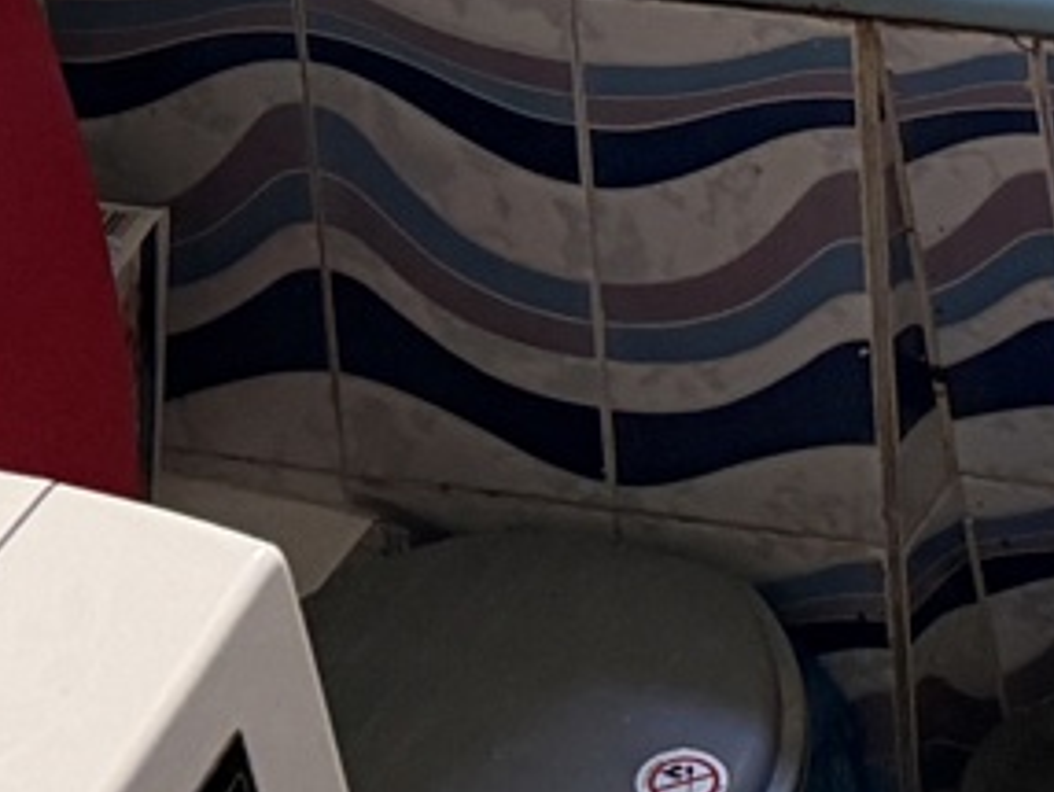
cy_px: -1650
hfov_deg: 11.1
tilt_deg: -14.3
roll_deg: +0.0
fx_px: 4906
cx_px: 2163
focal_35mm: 161
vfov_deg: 7.9
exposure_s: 1/60
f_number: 1.78
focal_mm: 6.76
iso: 250
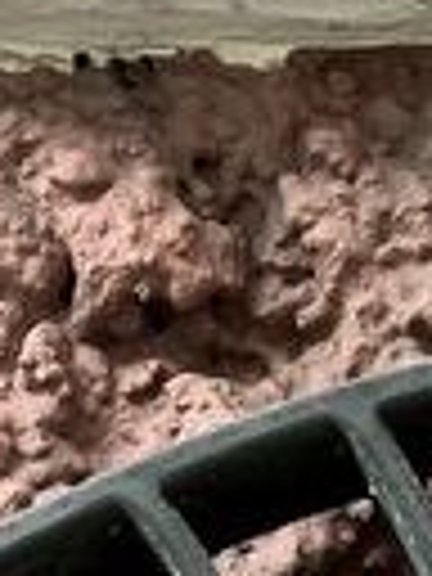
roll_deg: -0.5
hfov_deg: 8.3
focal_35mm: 175
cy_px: 1660
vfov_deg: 9.3
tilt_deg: +2.8
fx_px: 2912
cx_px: 702
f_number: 1.8
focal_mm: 3.99
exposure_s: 1/121
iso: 40
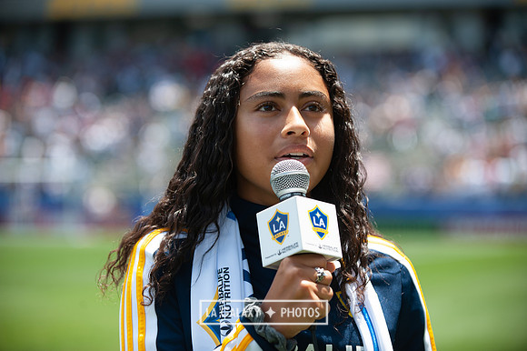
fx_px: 1492
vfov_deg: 13.4
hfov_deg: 20.0
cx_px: 264
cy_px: 176
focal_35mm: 102
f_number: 3.5
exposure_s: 1/1000
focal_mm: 102
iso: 200
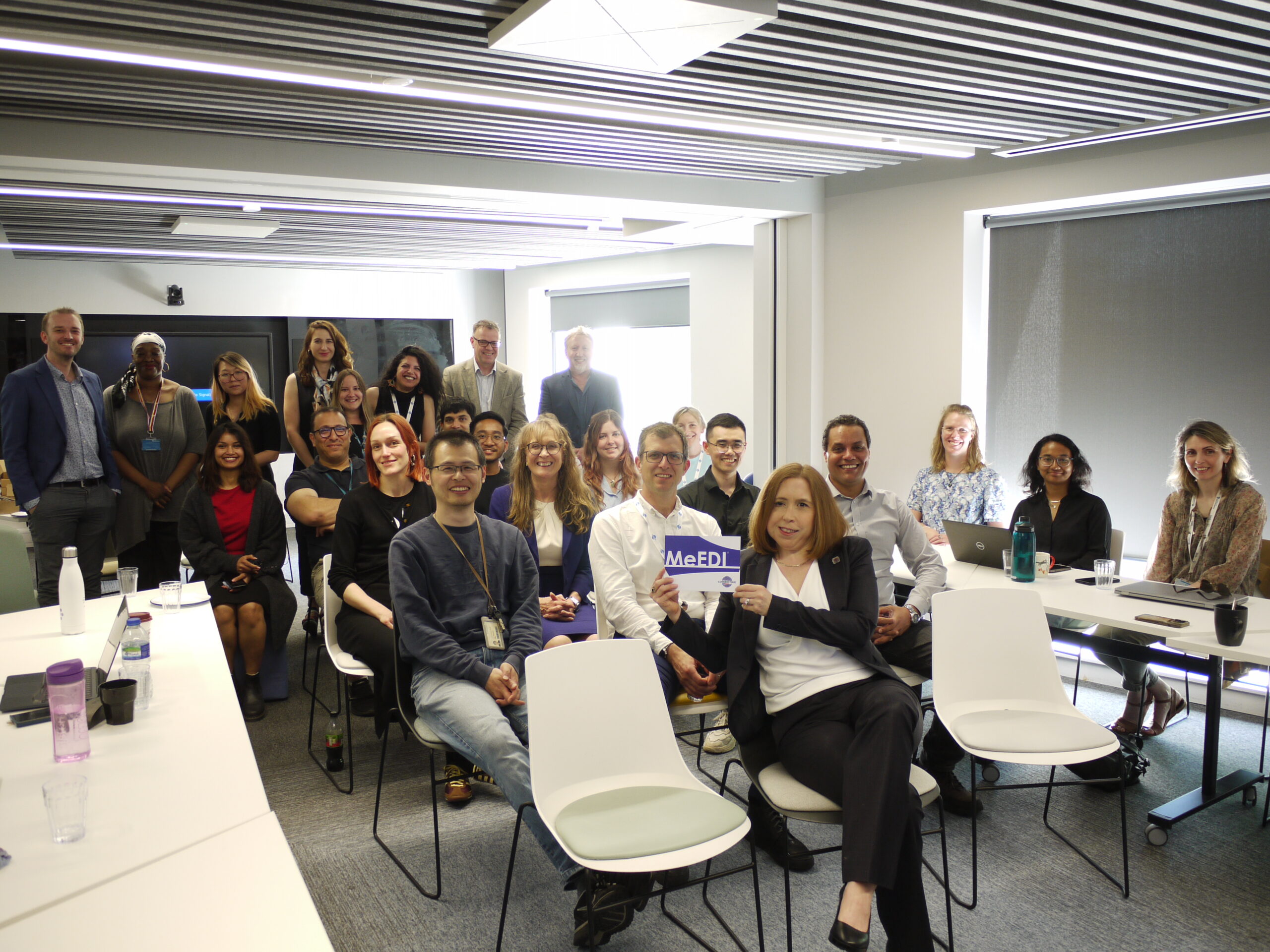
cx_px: 635
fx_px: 1027
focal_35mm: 28
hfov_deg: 63.4
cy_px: 476
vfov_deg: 49.7
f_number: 3.5
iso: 250
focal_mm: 14
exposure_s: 1/30
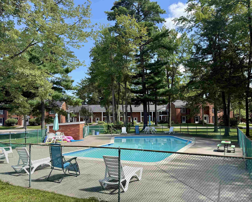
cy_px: 103
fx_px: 194
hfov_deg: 66.0
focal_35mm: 26
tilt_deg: +3.1
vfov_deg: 54.9
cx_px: 131
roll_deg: +0.4
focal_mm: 6.76
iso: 80
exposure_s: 1/1653
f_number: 1.78
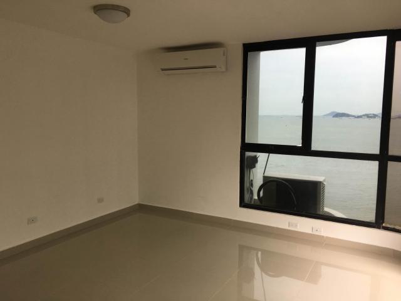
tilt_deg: -5.9
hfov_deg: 61.7
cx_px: 200
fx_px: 336
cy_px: 150
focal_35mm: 29
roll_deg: -0.5
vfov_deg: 48.2
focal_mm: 4.15
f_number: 2.2
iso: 40
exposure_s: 1/120
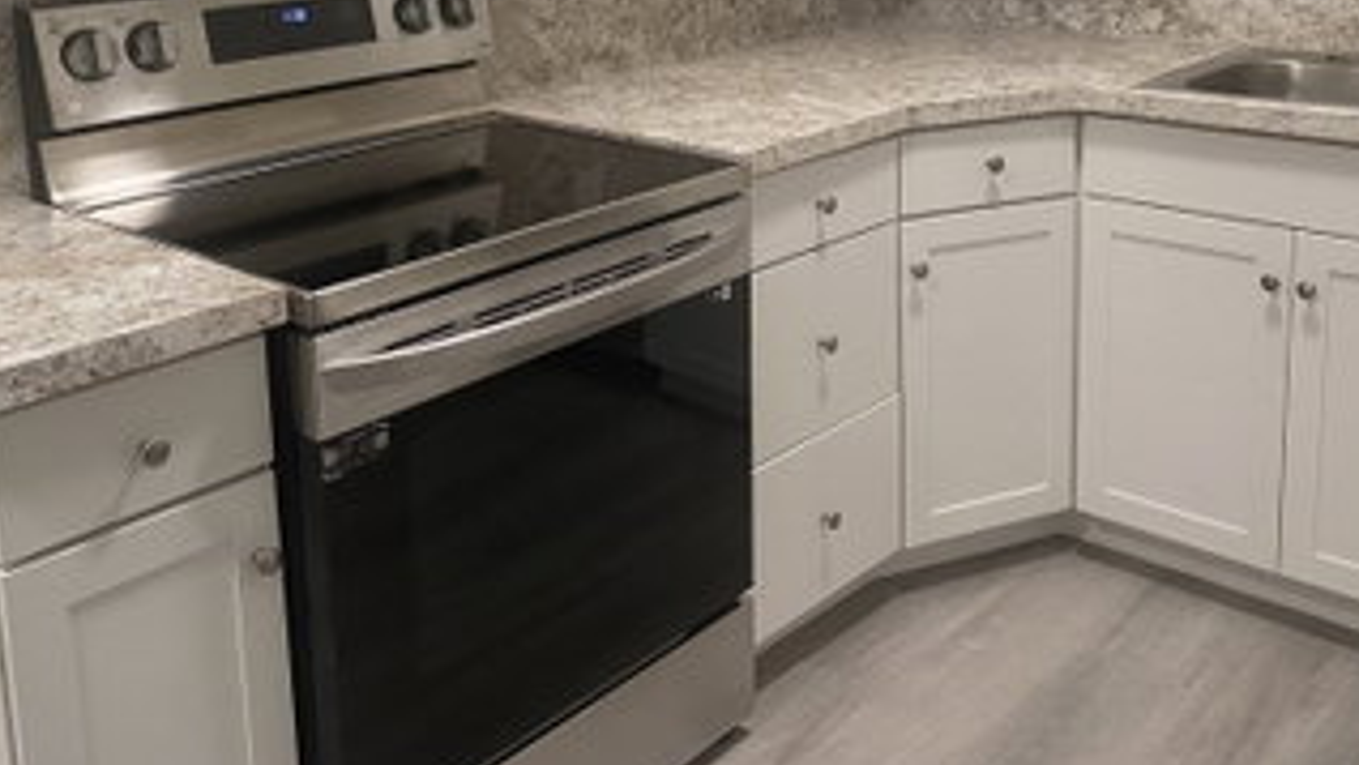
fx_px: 1370
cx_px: 690
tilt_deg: -11.7
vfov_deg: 30.1
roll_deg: +1.8
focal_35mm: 38
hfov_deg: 52.8
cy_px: 103
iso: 100
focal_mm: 4.25
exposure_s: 1/60
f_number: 1.8
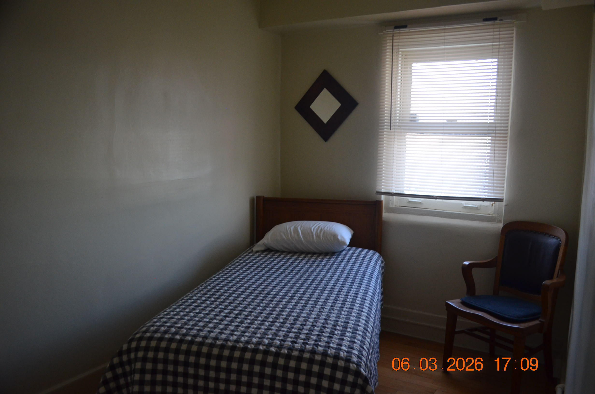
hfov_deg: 67.5
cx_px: 298
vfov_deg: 47.7
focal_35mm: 27
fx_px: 445
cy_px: 197
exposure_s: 1/60
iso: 800
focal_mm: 18
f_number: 4
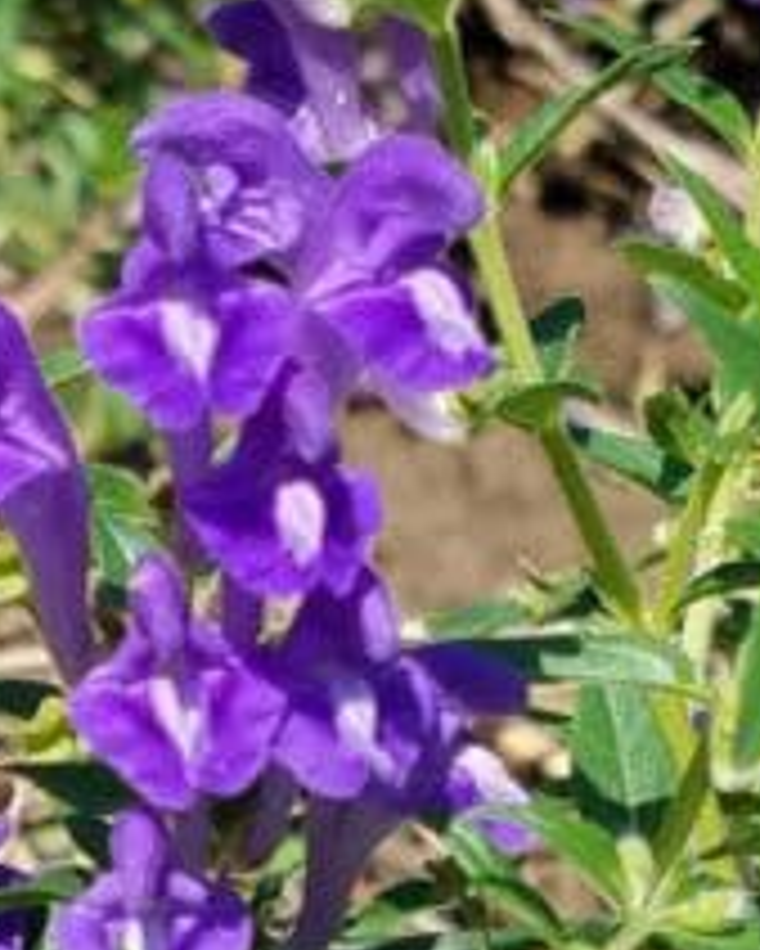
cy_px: 860
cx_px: 211
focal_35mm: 48
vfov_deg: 36.3
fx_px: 1349
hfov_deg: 31.0
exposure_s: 1/2408
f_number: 1.7
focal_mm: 4.2
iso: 50
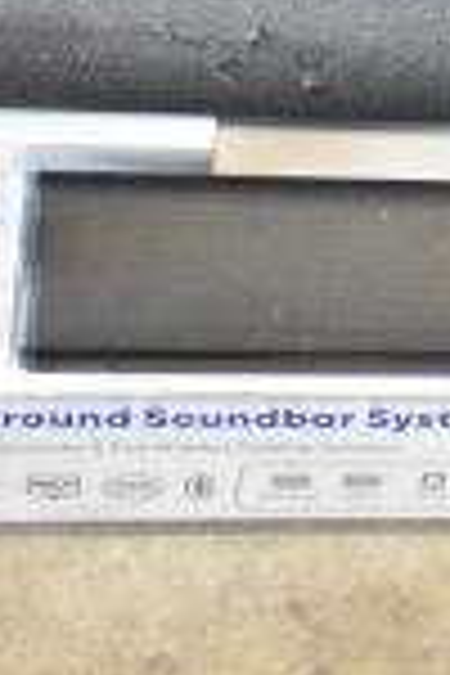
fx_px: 2737
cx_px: 1076
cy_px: -155
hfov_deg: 8.6
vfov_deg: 13.6
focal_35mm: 146
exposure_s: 1/40
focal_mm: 24
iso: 1800
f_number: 4
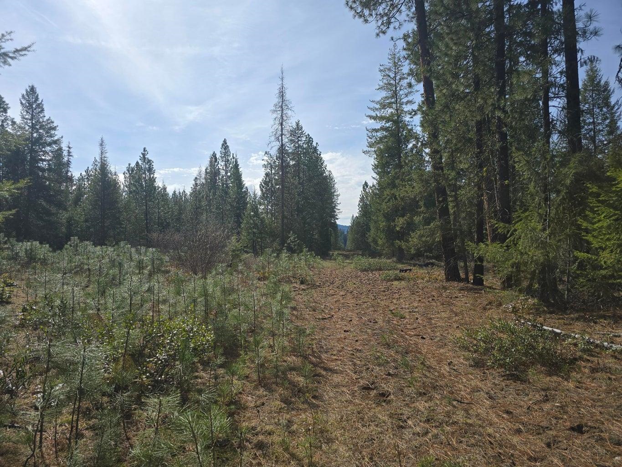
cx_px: 311
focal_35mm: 23
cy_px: 234
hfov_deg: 73.9
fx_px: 413
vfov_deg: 58.9
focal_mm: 6.3
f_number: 1.7
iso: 12
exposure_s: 1/1084
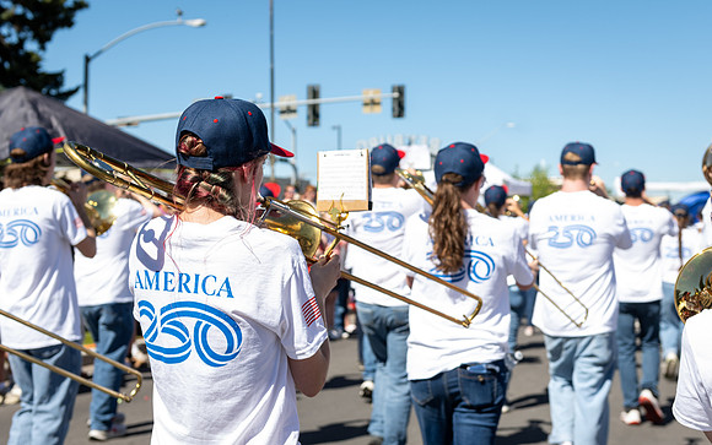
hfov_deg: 36.7
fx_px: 1073
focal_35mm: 55
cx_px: 385
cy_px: 199
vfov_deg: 23.5
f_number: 3.5
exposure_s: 1/640
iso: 100
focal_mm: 40
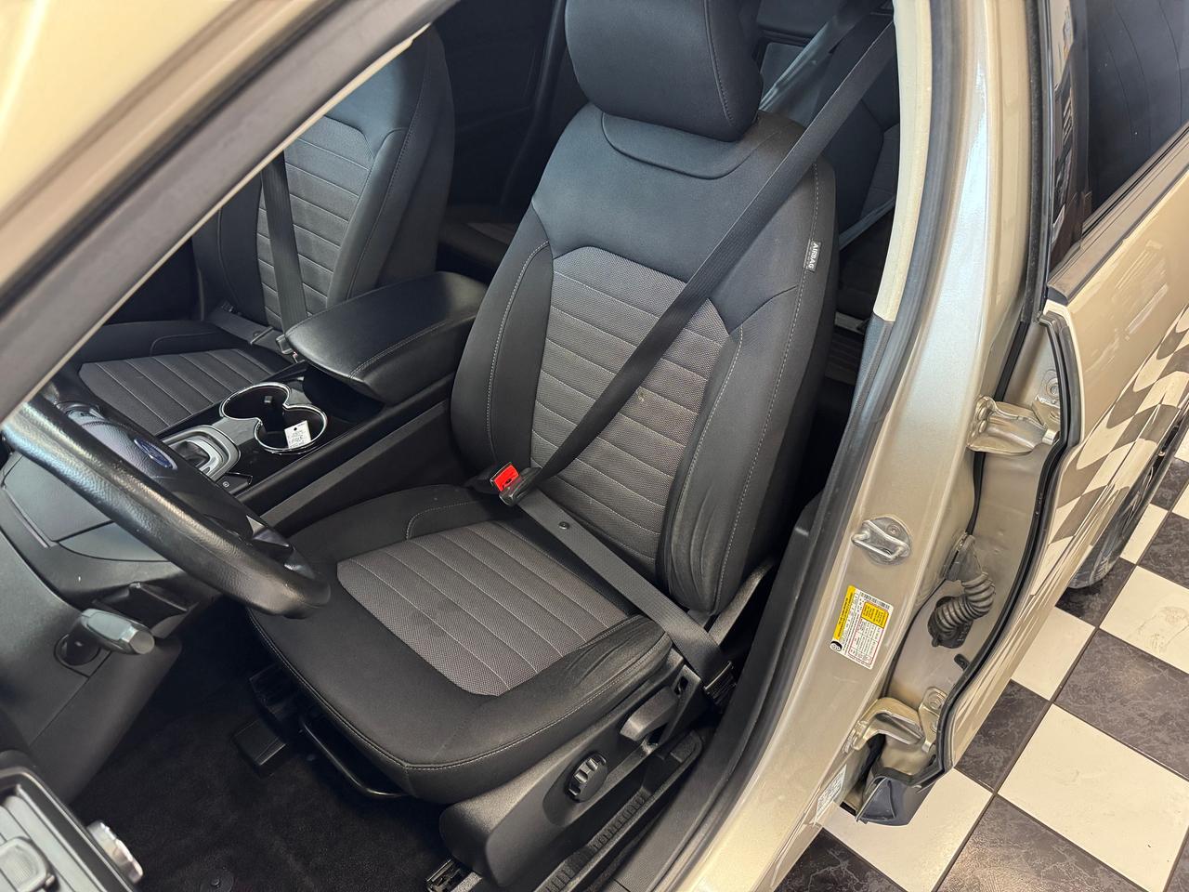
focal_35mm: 24
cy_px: 446
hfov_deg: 71.6
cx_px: 594
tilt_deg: -37.3
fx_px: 824
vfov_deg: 56.8
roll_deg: -2.3
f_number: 1.78
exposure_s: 1/60
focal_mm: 6.76
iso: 800
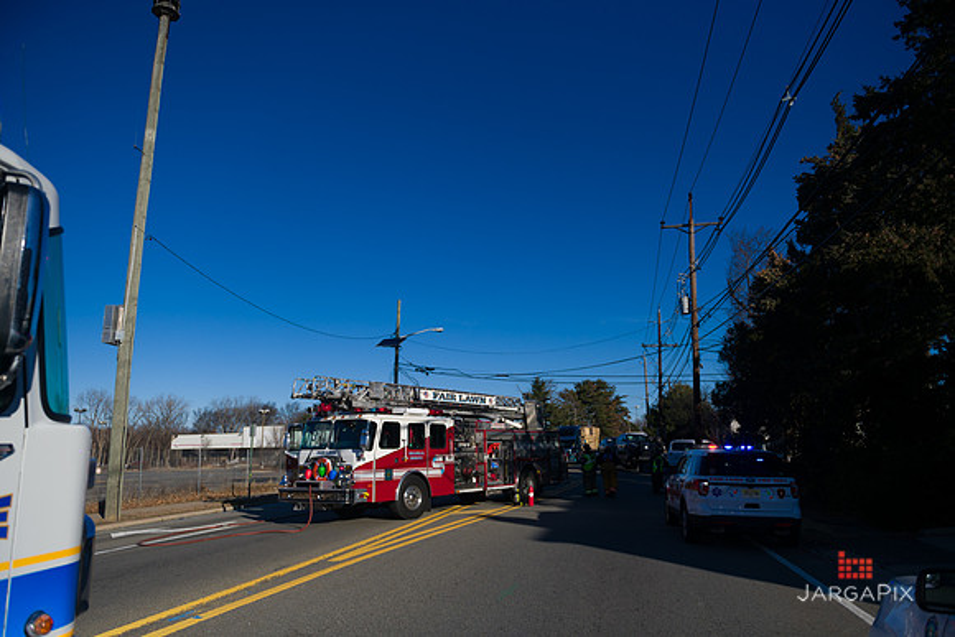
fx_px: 637
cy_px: 318
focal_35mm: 24
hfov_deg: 73.7
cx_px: 478
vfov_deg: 53.2
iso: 200
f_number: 3.2
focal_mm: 24
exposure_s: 1/8000
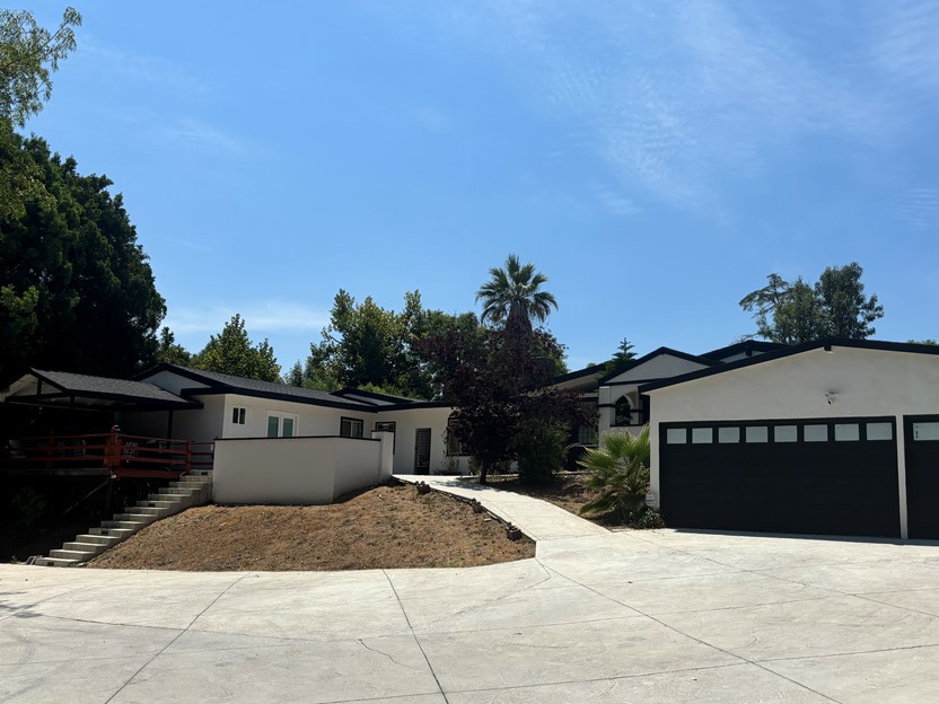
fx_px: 868
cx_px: 524
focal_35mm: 32
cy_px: 372
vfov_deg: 44.1
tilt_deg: +8.7
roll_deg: -1.3
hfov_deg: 56.7
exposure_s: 1/6329
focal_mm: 5.96
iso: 50
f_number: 1.6
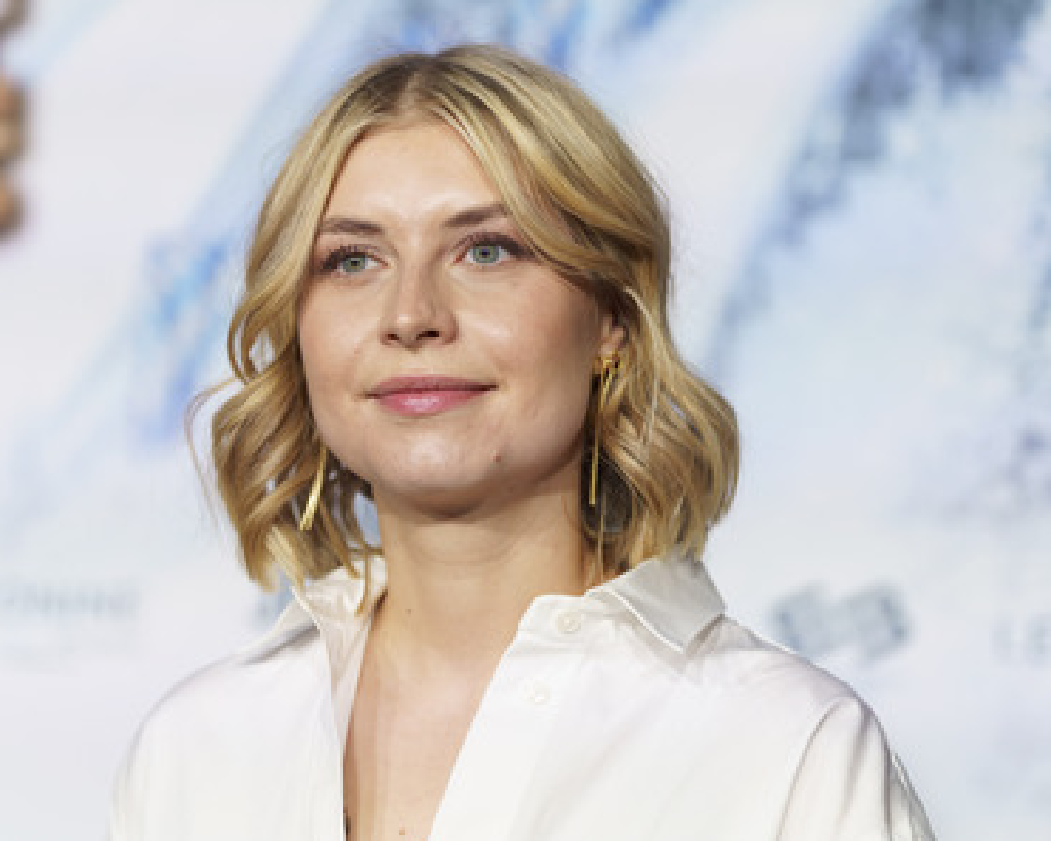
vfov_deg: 11.8
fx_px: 4076
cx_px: 472
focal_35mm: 131
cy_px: 422
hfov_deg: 14.7
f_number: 2.8
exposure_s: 1/160
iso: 320
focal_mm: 115
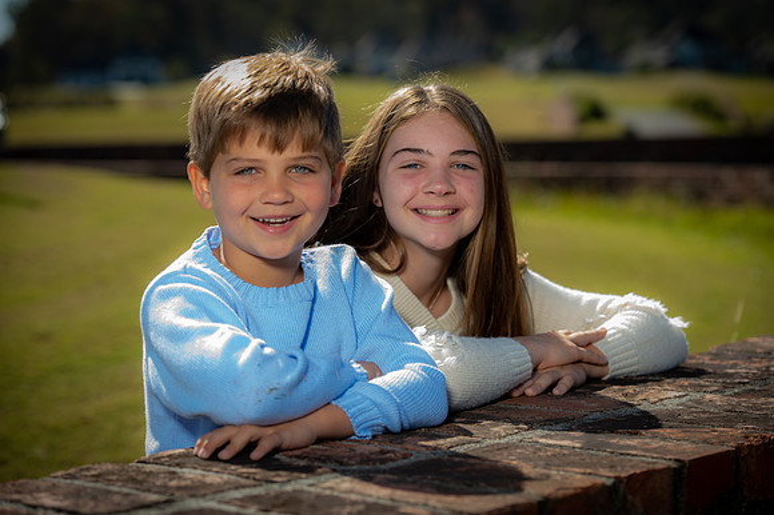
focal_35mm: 105
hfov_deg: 19.5
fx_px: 2256
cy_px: 258
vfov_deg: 13.0
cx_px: 387
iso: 50
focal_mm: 105
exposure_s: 1/250
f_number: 5
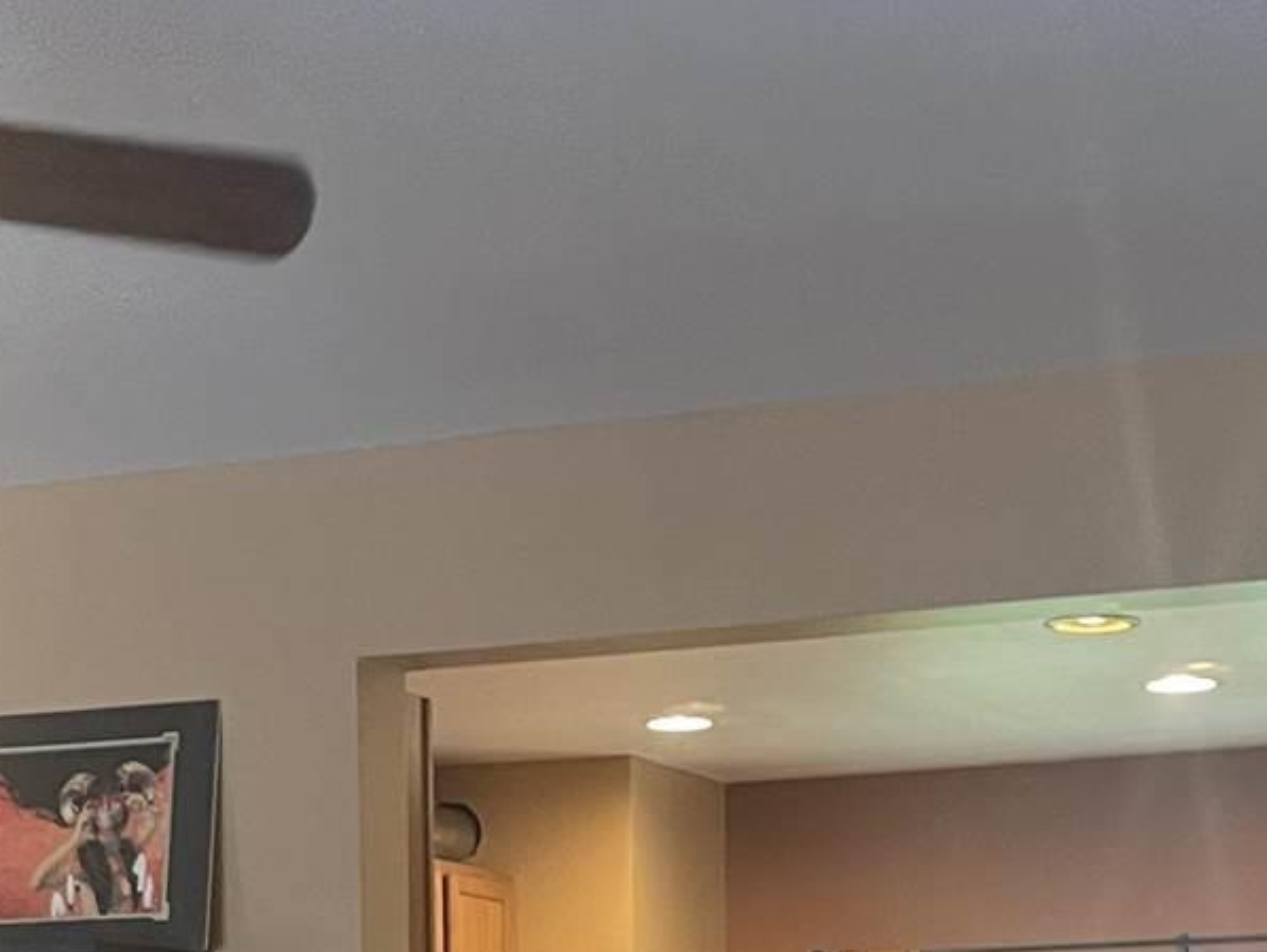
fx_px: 3259
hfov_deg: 22.0
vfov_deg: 15.0
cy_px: 1577
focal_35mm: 89
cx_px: 561
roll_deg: -1.1
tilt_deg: -5.6
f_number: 1.6
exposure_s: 1/40
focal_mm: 5.1
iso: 400
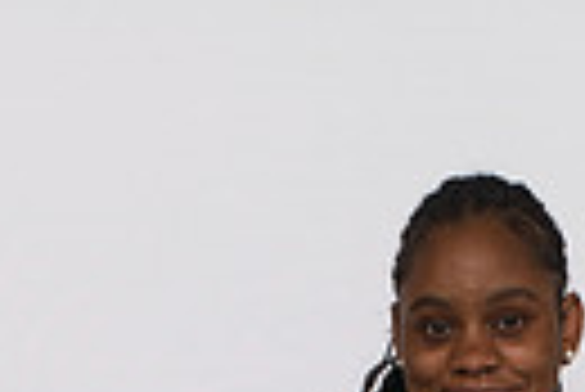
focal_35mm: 121
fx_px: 1968
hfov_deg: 16.8
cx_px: 441
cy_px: 1005
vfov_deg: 9.7
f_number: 8
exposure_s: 1/320
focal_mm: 35
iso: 640
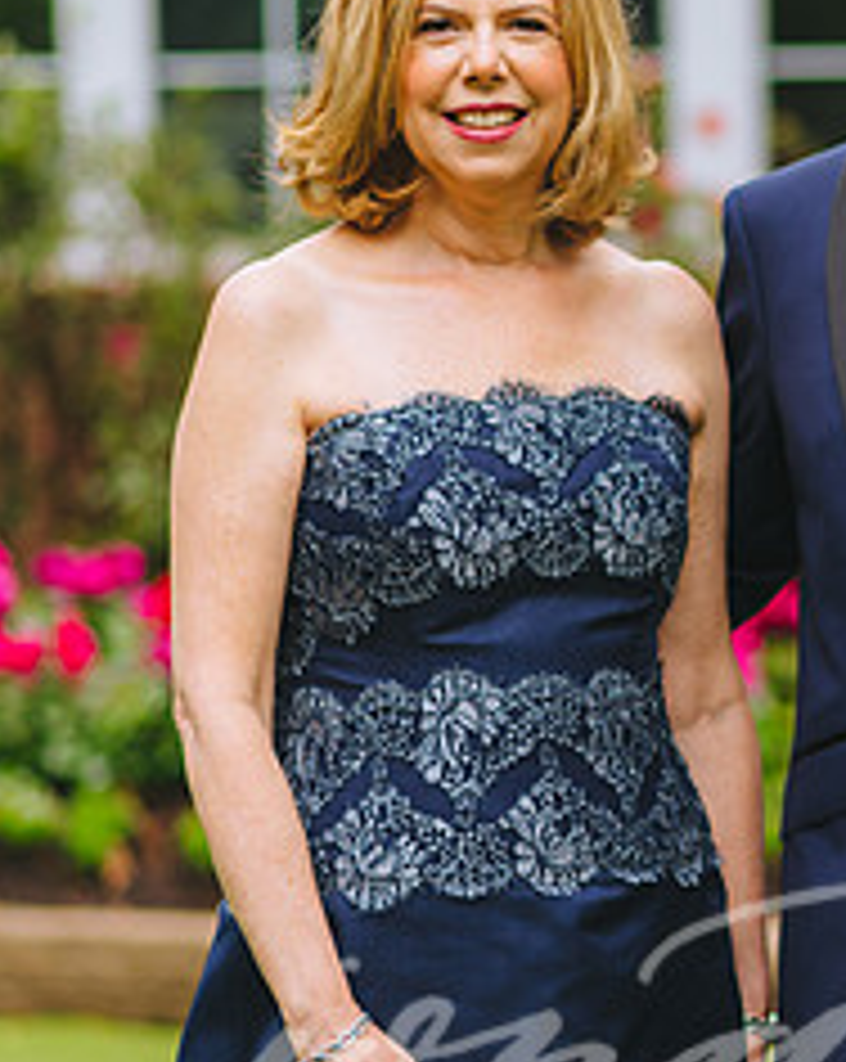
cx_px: 975
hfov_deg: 7.2
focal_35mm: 213
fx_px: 6684
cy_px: 547
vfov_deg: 9.1
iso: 400
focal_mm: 85
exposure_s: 1/400
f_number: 2
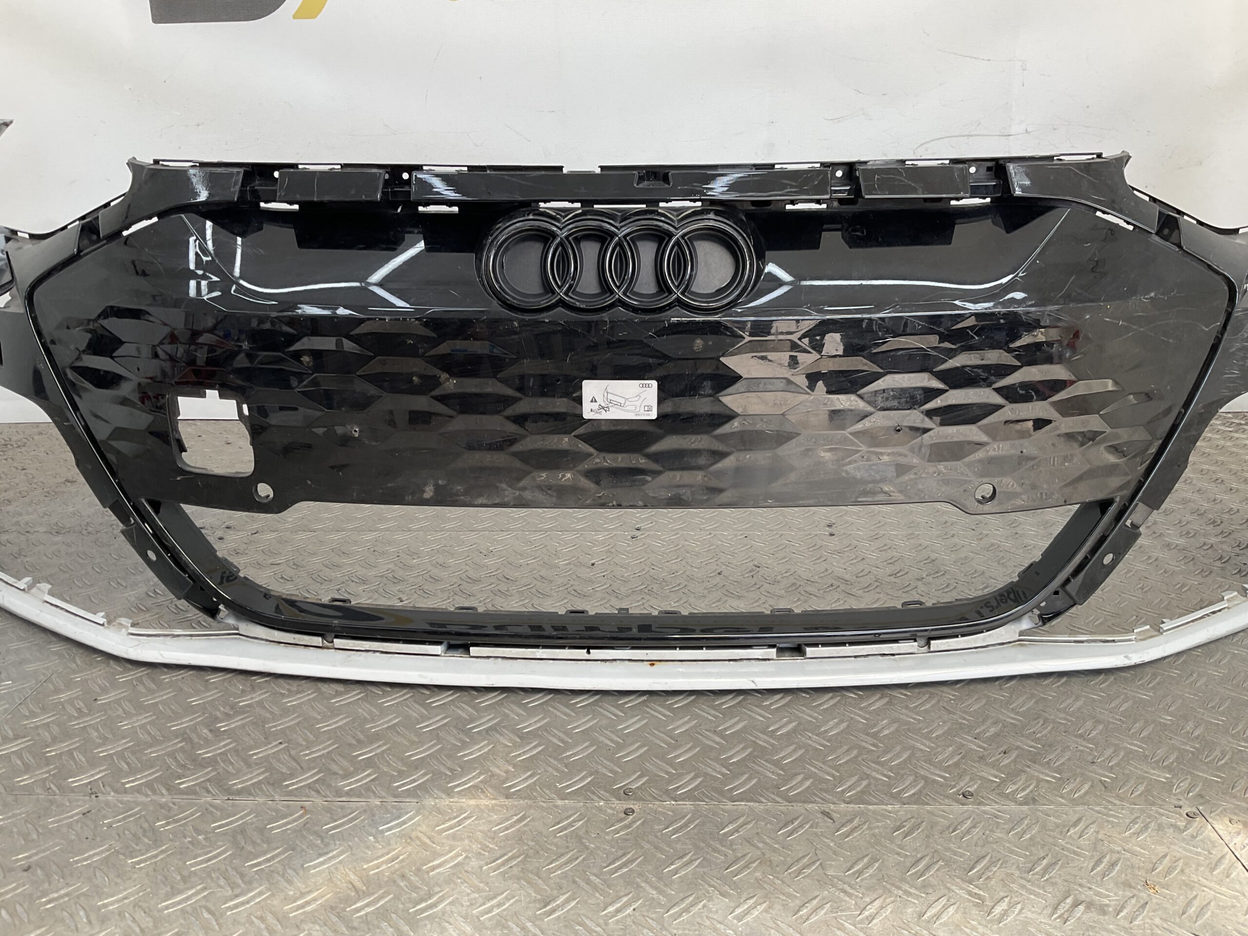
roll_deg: -0.5
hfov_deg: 61.7
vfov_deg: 48.2
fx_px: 1046
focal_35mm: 29
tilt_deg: -18.3
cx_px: 624
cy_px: 468
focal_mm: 3
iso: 16
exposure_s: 1/138
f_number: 1.8
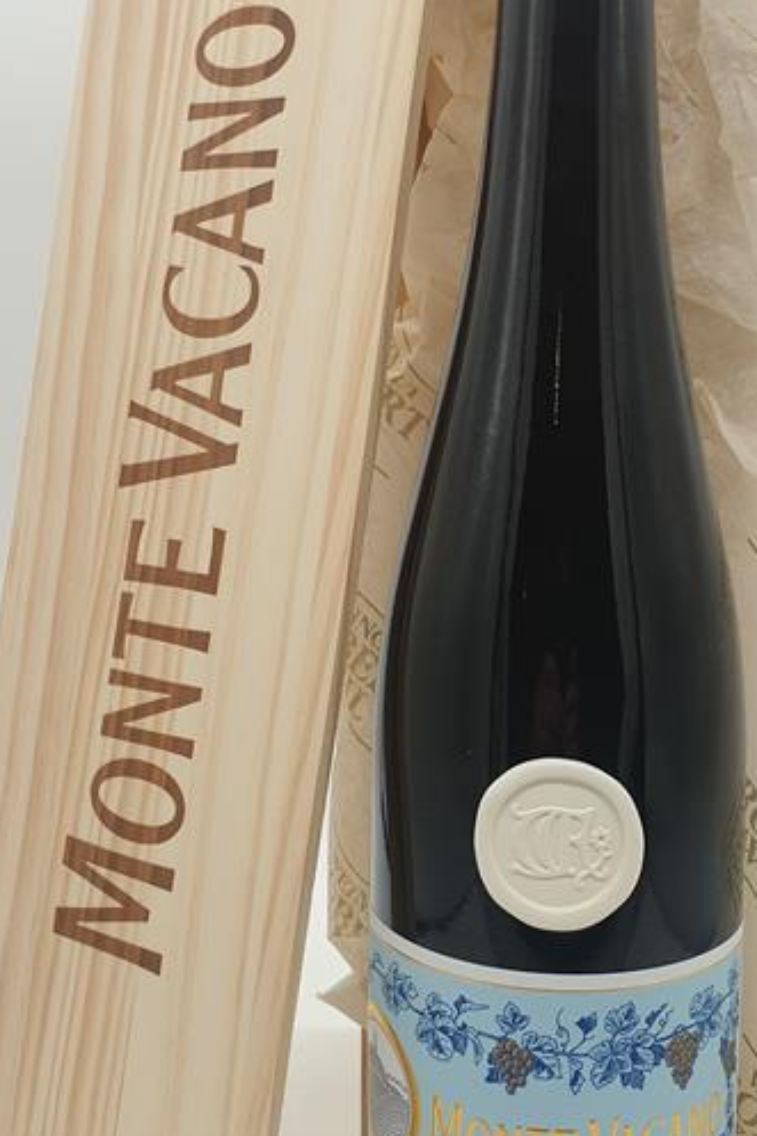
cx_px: 511
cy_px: 533
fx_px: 1546
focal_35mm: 49
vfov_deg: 40.3
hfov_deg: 27.3
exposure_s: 1/276
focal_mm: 4.3
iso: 50
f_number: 2.4
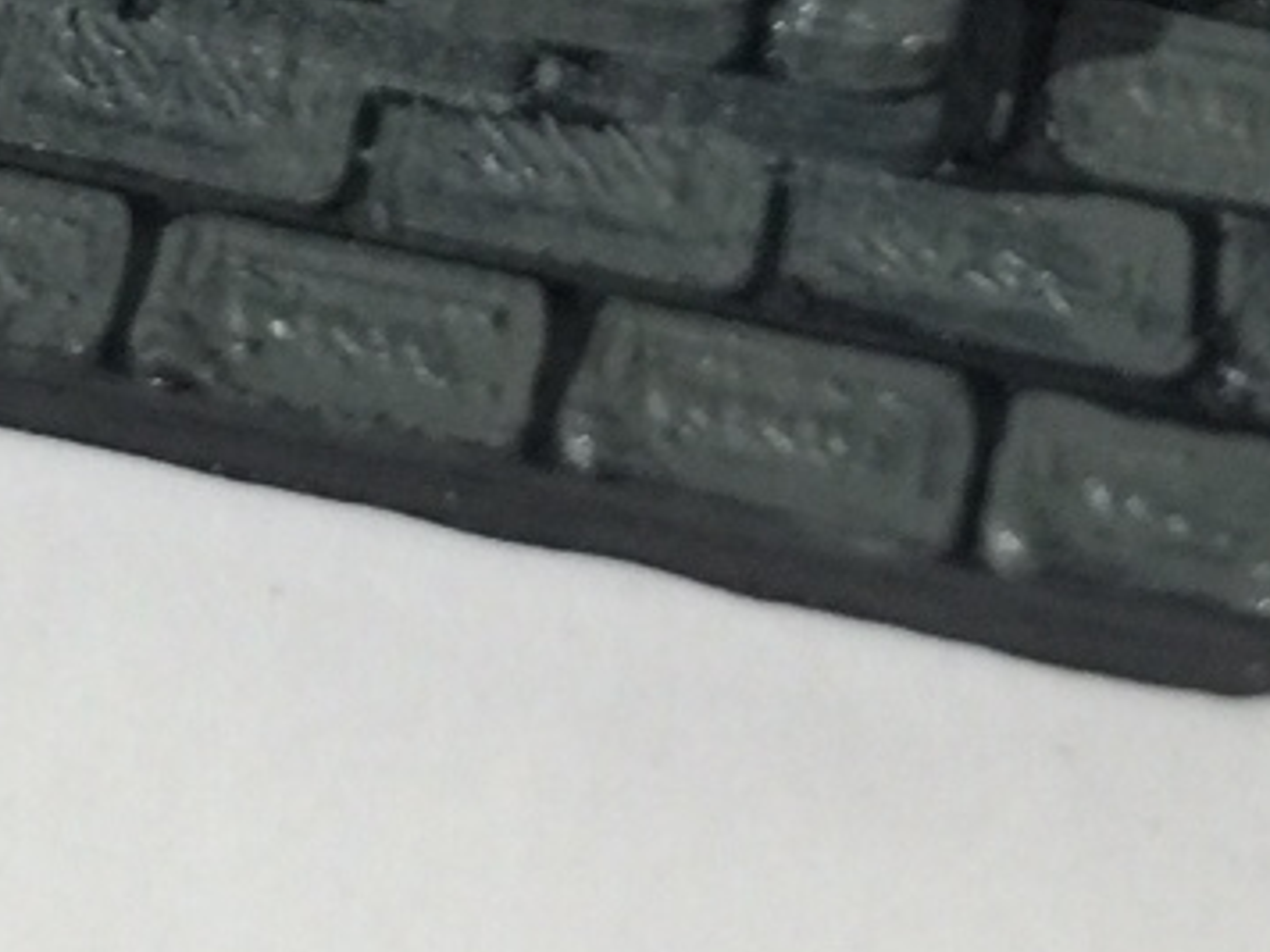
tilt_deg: -44.7
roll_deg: +4.1
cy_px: -1055
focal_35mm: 133
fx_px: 4880
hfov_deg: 14.5
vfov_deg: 10.2
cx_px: -146
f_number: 2.2
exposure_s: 1/30
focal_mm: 4.15
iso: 32
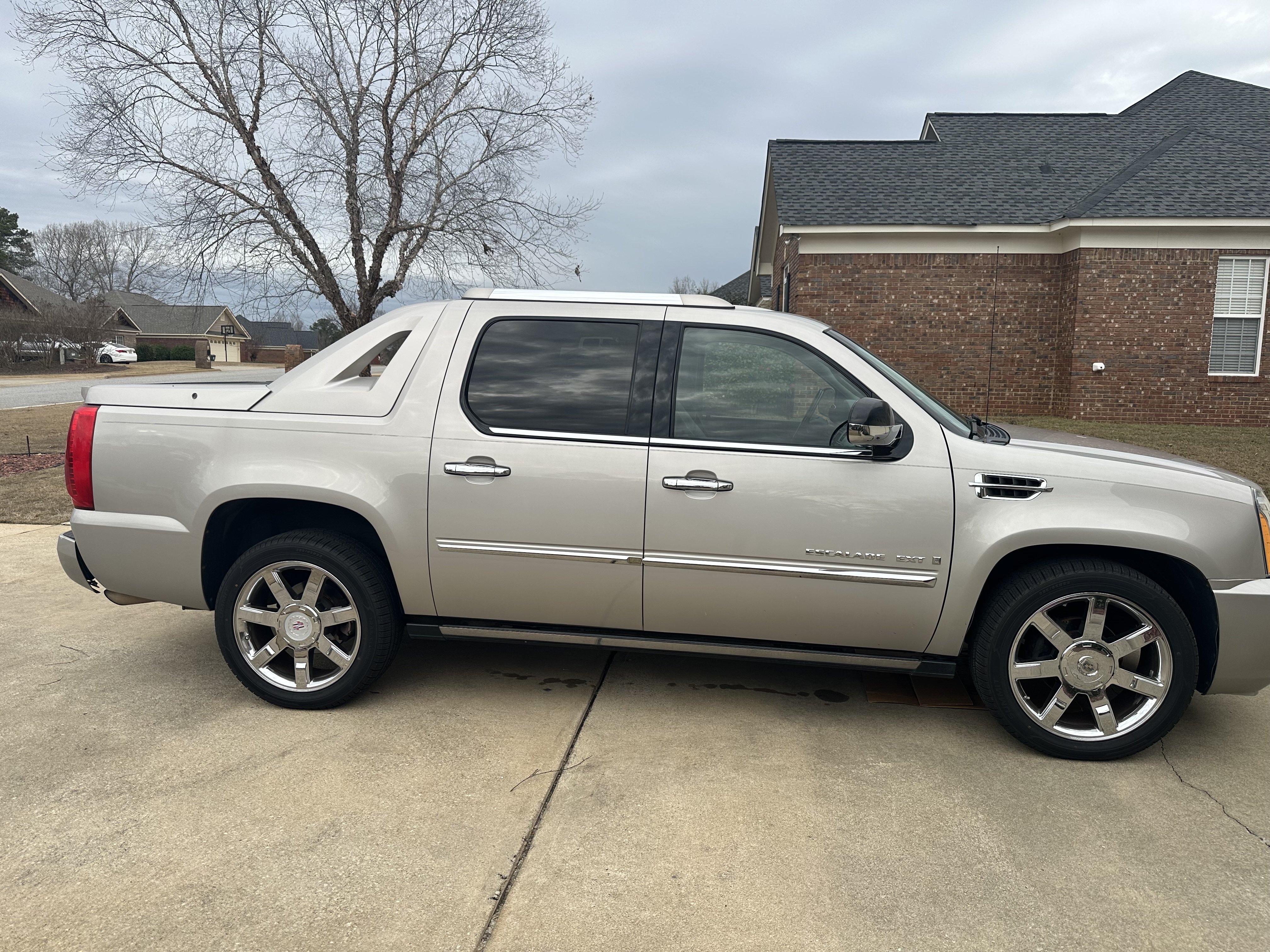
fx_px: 881
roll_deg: -0.9
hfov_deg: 71.6
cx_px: 635
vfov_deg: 56.8
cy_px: 476
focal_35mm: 24
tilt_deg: -5.2
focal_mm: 6.86
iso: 80
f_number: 1.78
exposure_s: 1/864
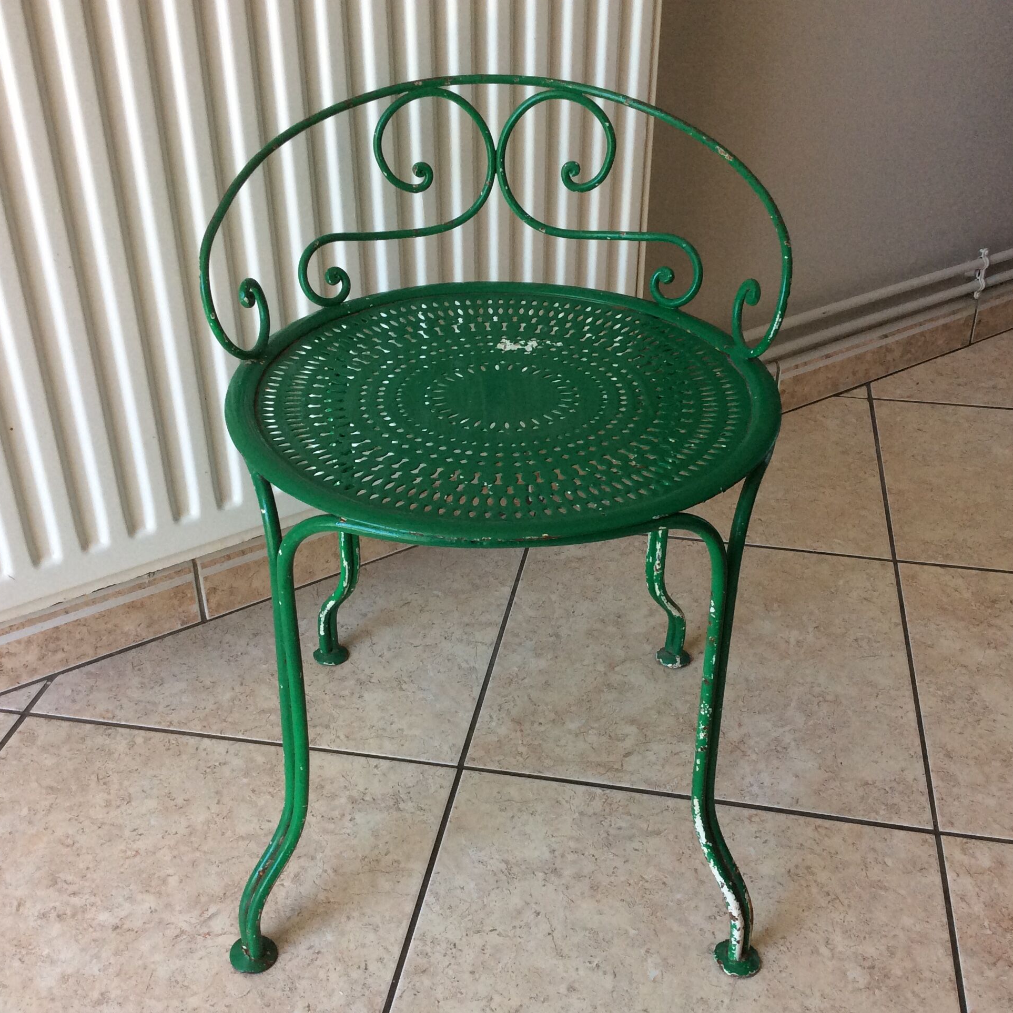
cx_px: 532
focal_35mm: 38
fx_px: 1258
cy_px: 506
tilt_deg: -33.2
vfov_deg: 43.9
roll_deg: +1.8
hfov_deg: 43.8
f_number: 2.4
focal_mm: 3.3
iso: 64
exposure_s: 1/100
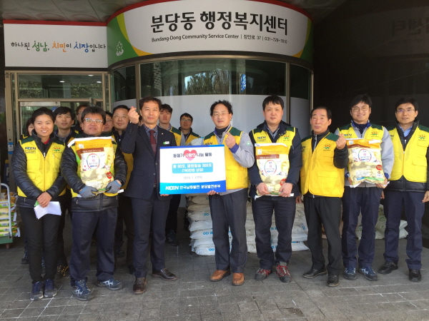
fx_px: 359
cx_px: 214
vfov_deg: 48.2
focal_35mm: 29
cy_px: 160
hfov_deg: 61.7
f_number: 2.2
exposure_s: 1/120
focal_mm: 4.15
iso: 50
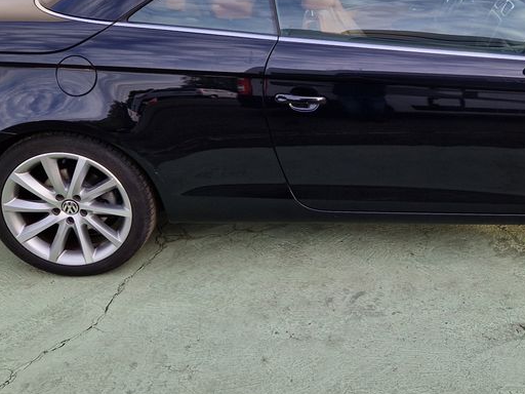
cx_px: 375
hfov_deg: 40.4
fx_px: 698
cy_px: 143
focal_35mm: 46
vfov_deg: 31.4
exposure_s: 1/324
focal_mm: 5.4
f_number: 1.8
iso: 50
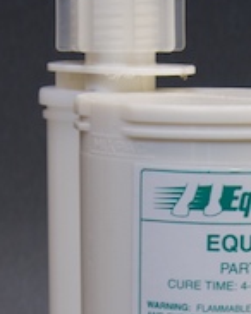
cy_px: 389
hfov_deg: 7.8
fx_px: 1832
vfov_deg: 9.7
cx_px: 193
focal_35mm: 197
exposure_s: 1/3
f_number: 11
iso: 320
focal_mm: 40
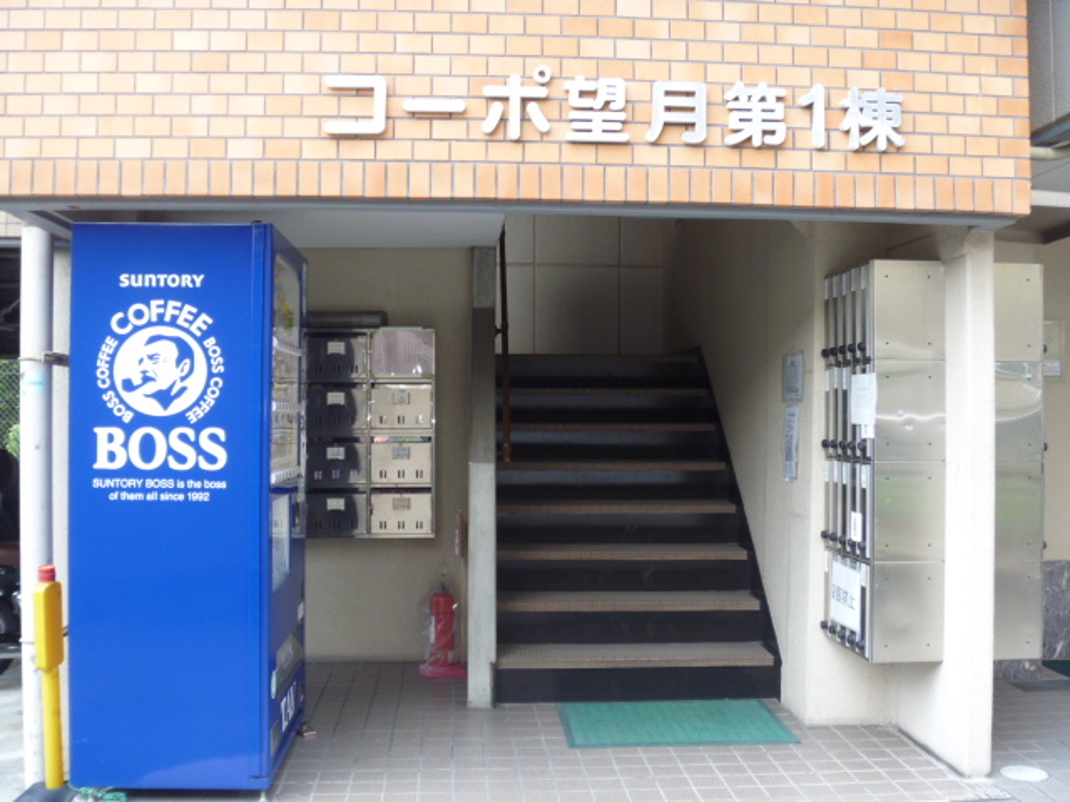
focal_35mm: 35
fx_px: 1082
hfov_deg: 52.6
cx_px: 535
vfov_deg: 40.7
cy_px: 401
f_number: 3.5
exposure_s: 1/60
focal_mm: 6.3
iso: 100
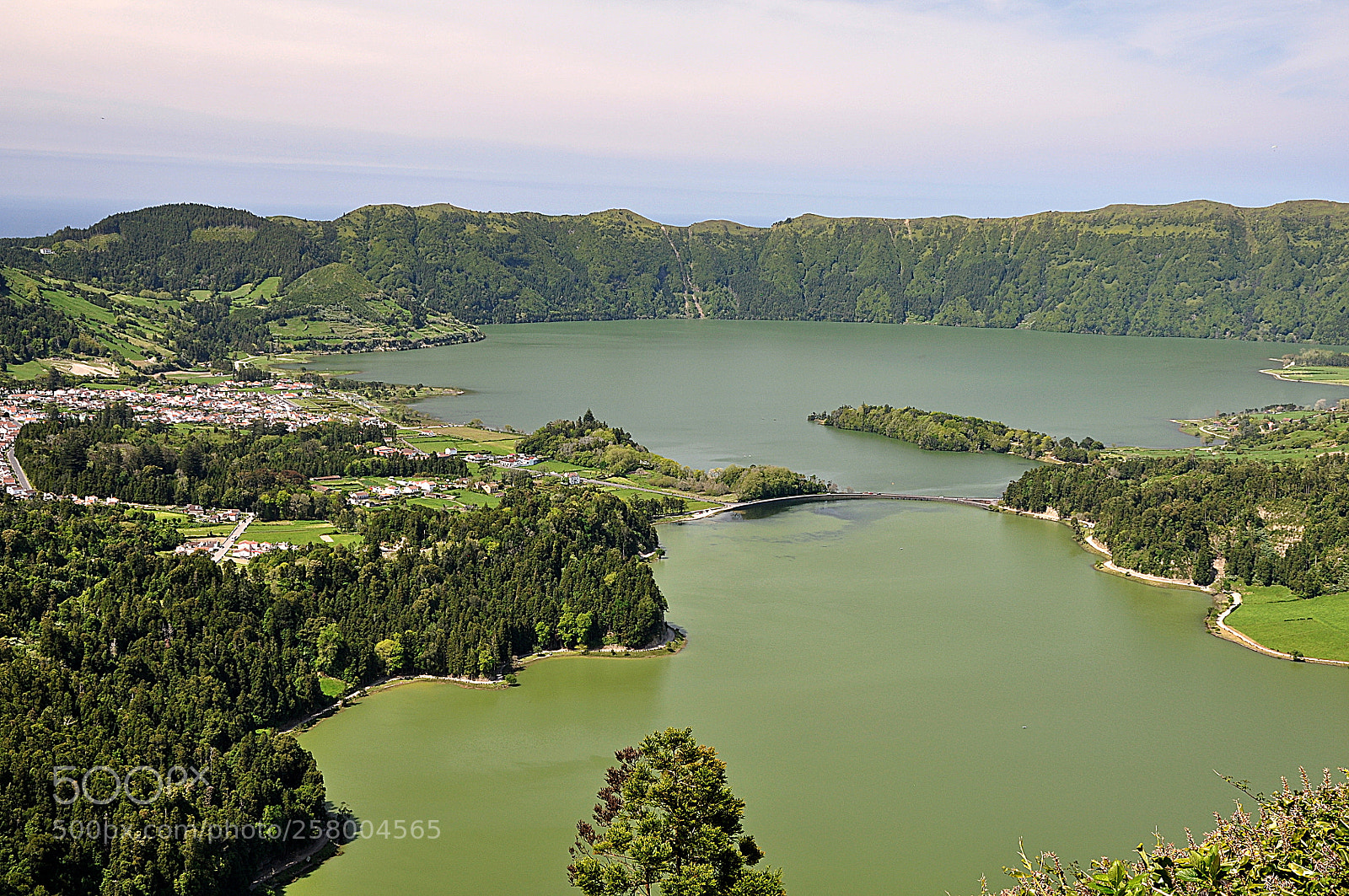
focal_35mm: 48
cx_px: 674
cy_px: 448
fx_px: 1797
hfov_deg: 41.2
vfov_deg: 28.0
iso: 200
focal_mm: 32
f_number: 8
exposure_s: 1/80
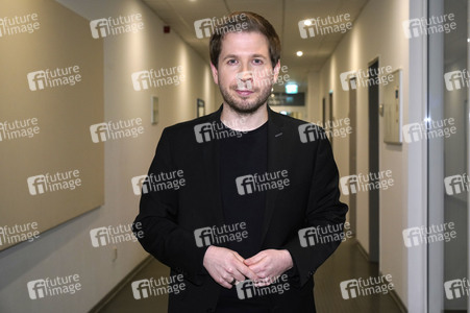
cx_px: 235
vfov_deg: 28.6
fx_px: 613
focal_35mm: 47
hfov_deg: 41.9
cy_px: 156
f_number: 5.6
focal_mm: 47
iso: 2000
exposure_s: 1/50
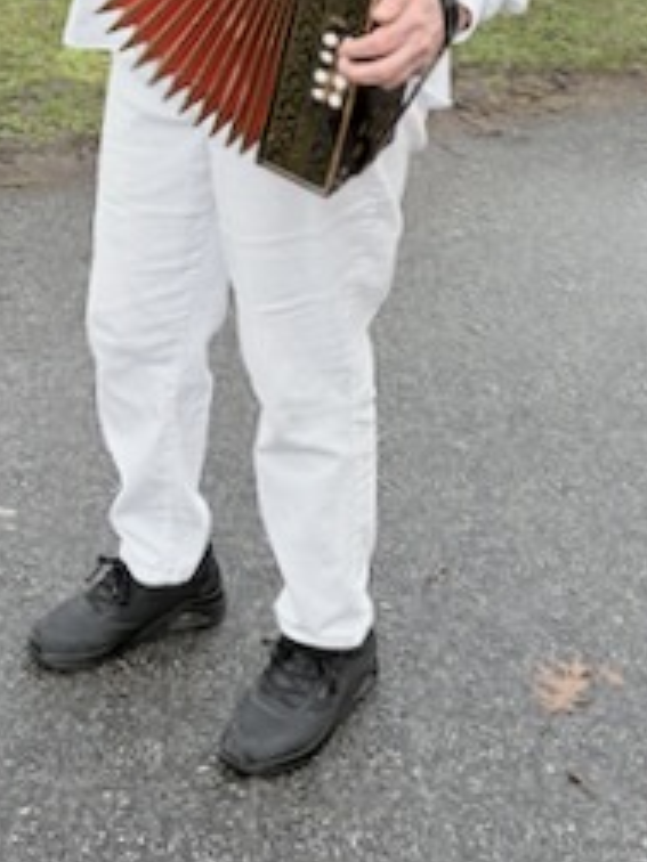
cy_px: -68
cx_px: 294
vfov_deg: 27.1
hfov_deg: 22.2
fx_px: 1645
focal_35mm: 66
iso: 64
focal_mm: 5.96
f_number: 1.6
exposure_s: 1/193
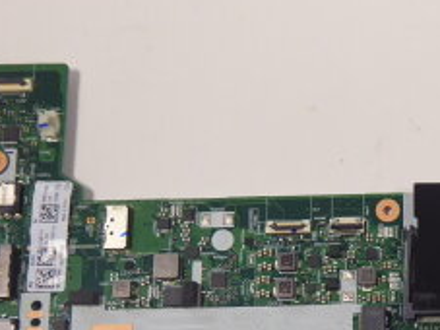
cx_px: 475
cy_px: 365
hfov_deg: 27.1
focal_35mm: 66
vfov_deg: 21.1
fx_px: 838
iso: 320
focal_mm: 4.3
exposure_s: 1/60
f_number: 3.3
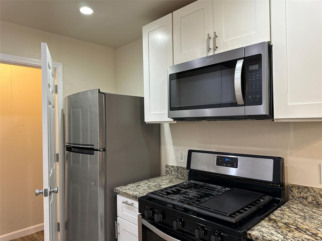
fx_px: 223
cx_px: 161
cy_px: 120
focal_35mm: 24
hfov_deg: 71.6
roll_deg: +0.4
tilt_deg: +1.1
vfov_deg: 56.8
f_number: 1.78
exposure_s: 1/60
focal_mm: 6.86
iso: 125
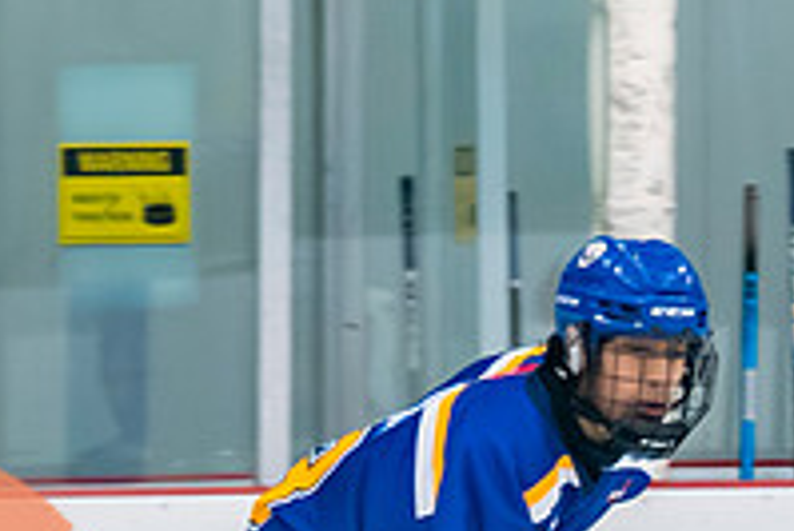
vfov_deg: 2.0
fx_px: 15383
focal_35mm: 697
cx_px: 390
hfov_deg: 3.0
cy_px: 908
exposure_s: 1/640
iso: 1250
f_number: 2.8
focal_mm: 102
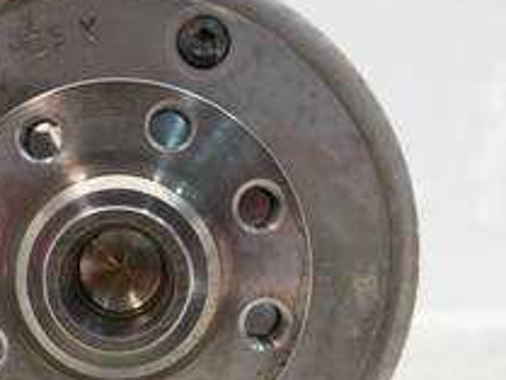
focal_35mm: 55
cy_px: 286
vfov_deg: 26.2
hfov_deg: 34.3
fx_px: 804
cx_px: 140
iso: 500
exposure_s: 1/60
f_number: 3.5
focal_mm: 12
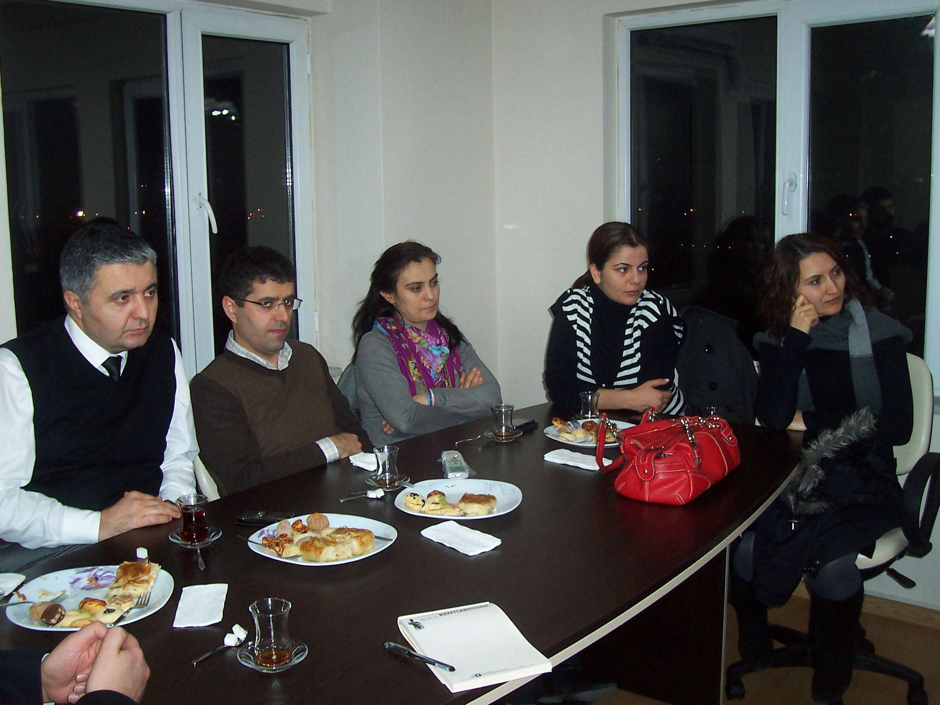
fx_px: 1005
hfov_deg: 50.1
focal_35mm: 37
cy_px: 352
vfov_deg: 38.7
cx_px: 470
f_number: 2.8
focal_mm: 5.6
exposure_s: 1/60
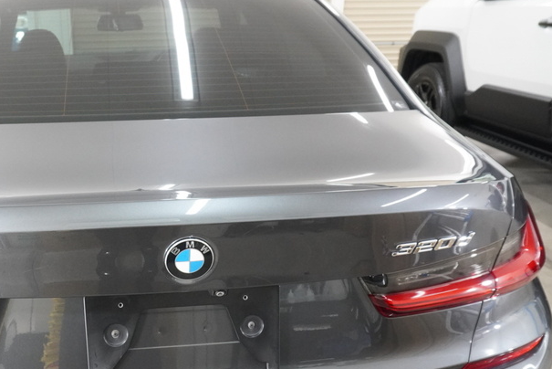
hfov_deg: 49.3
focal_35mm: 38
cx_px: 162
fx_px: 583
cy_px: 243
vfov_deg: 34.8
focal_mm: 16
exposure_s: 1/125
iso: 3200
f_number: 5.6
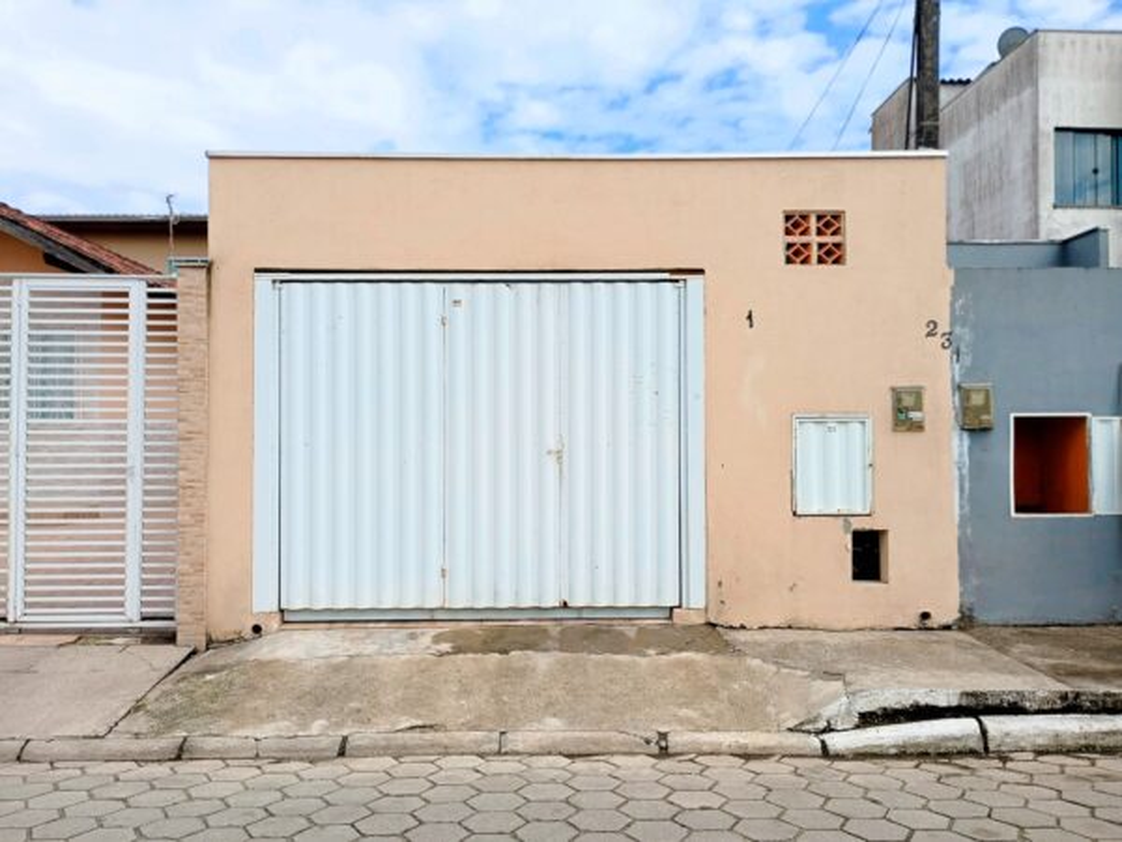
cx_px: 561
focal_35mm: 28
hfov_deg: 63.4
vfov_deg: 49.7
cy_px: 421
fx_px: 908
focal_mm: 4.27
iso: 100
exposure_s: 1/947
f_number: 1.8
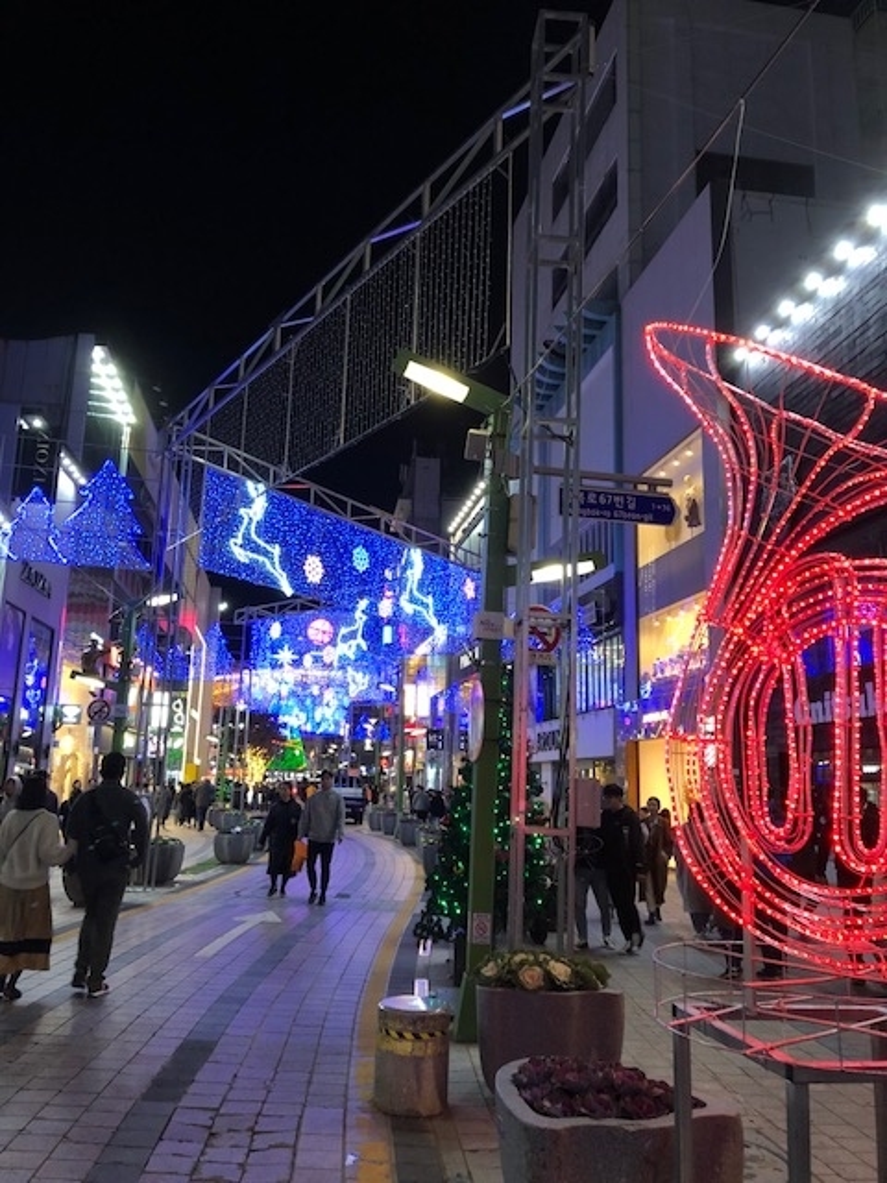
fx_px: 957
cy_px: 592
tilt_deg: +12.5
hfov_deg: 49.7
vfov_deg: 63.4
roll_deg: -2.7
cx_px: 444
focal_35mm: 28
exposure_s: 1/15
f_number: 1.8
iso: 50
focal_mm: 3.99
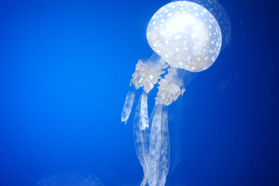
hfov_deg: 20.1
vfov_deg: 13.4
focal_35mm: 102
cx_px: 171
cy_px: 73
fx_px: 787
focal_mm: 55
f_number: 5
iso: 800
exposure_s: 1/50
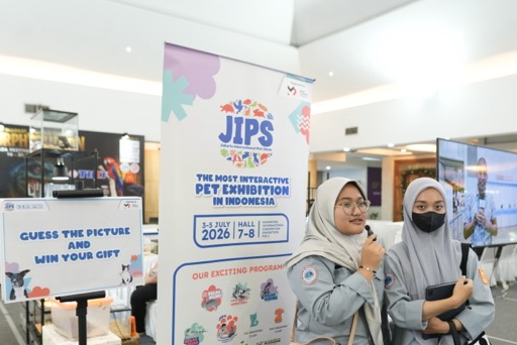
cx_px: 277
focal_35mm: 30
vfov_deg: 43.3
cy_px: 214
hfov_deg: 61.8
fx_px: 431
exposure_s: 1/160
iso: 2000
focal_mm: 24
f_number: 2.8
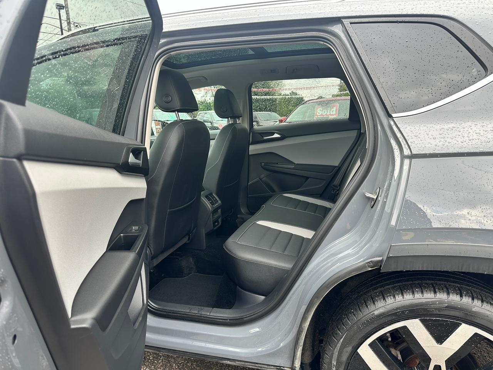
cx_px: 246
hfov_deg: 71.6
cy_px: 185
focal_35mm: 24
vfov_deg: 56.8
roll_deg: +1.6
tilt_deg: -10.3
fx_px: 342
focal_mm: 6.86
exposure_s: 1/240
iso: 64
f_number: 1.78
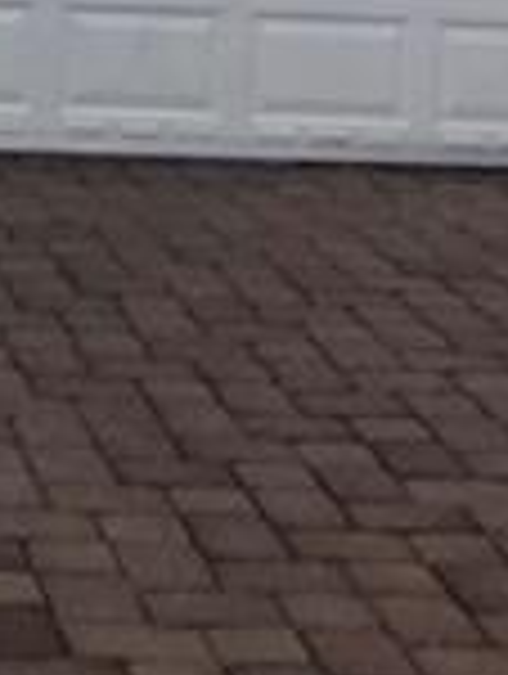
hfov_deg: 10.3
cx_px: -58
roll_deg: -0.9
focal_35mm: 143
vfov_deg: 11.8
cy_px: -810
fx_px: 2790
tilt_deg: +10.8
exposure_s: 1/545
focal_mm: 3.99
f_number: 1.8
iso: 20
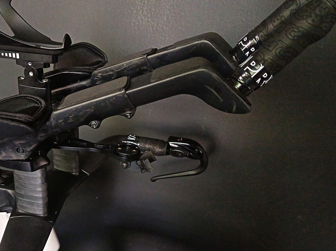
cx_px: 110
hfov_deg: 47.1
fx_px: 378
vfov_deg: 36.6
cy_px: 154
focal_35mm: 39
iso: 3200
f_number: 1.75
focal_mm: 5.25
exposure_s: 1/33.3
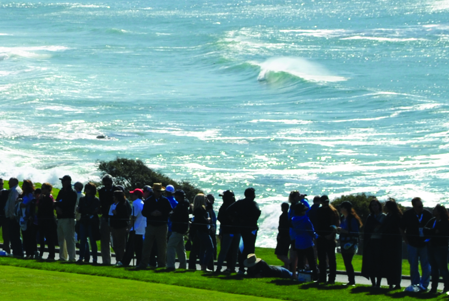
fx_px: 3003
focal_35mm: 240
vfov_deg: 5.7
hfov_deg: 8.5
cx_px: -12
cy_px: -48
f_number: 10
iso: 100
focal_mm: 55
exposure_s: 1/400
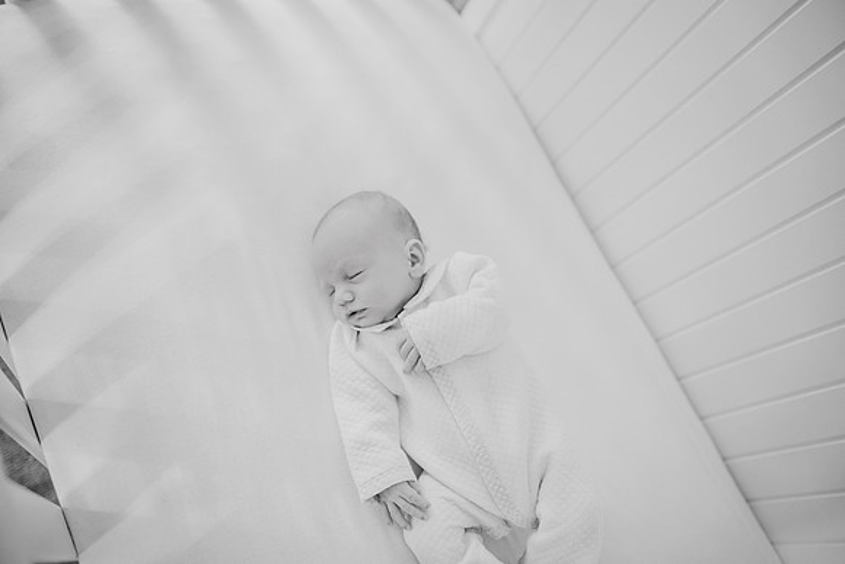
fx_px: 563
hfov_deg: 73.7
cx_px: 422
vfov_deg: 53.2
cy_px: 282
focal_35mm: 24
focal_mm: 24
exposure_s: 1/160
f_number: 2.2
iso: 640
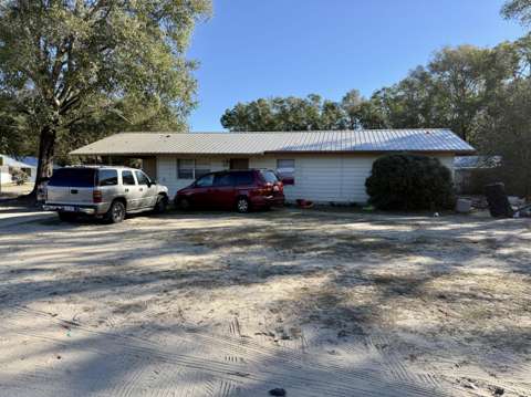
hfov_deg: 71.7
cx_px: 266
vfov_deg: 56.7
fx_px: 368
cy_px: 198
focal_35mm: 24
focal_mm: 6.76
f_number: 1.78
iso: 100
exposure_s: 1/1585
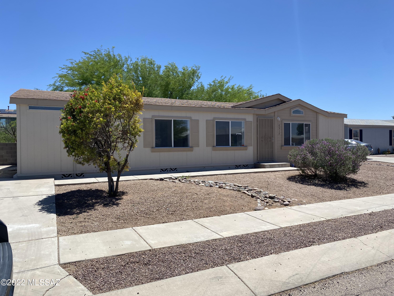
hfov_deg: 67.3
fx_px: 296
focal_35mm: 26
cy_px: 148
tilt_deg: -2.5
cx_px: 197
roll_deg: +0.4
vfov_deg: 53.1
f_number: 1.8
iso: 32
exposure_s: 1/3846
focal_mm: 4.25
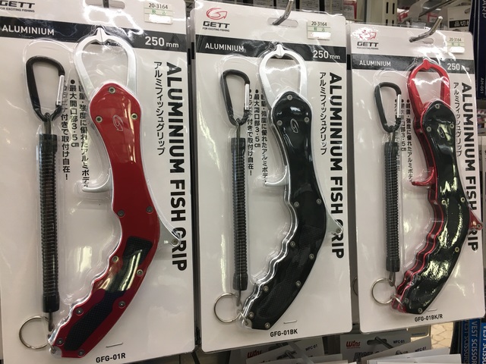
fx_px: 407
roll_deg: -1.9
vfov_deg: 48.2
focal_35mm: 29
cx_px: 243
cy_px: 182
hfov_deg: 61.7
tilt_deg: -0.9
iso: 25
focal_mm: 4.15
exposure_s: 1/40
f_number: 2.2
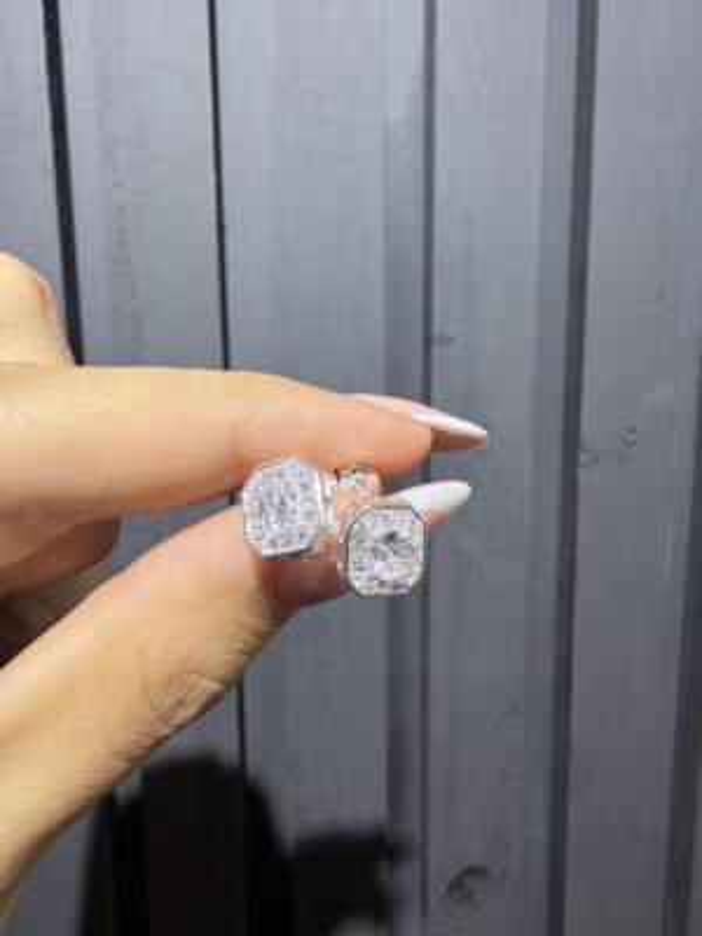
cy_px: 468
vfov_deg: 71.6
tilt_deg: -9.0
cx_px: 351
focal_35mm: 24
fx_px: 649
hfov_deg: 56.8
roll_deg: +0.4
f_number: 2.2
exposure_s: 1/100
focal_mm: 2.22
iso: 125
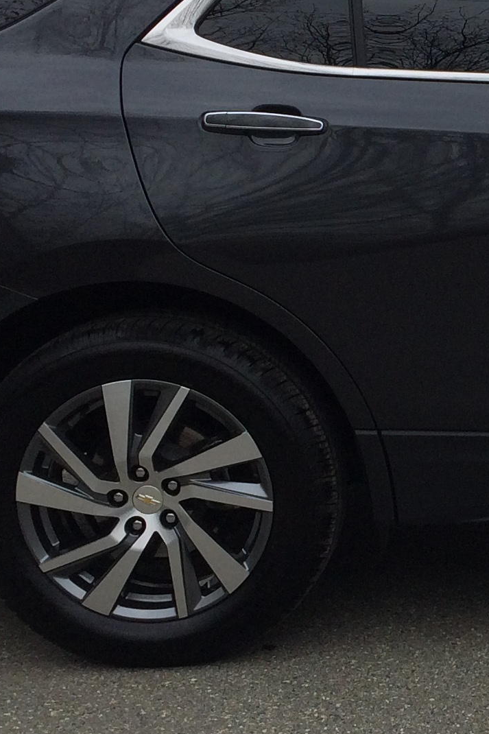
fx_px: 1875
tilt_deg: -8.7
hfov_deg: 13.7
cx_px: 792
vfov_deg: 22.1
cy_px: 278
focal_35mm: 92
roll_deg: +1.4
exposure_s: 1/1786
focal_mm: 4.15
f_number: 2.2
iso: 32
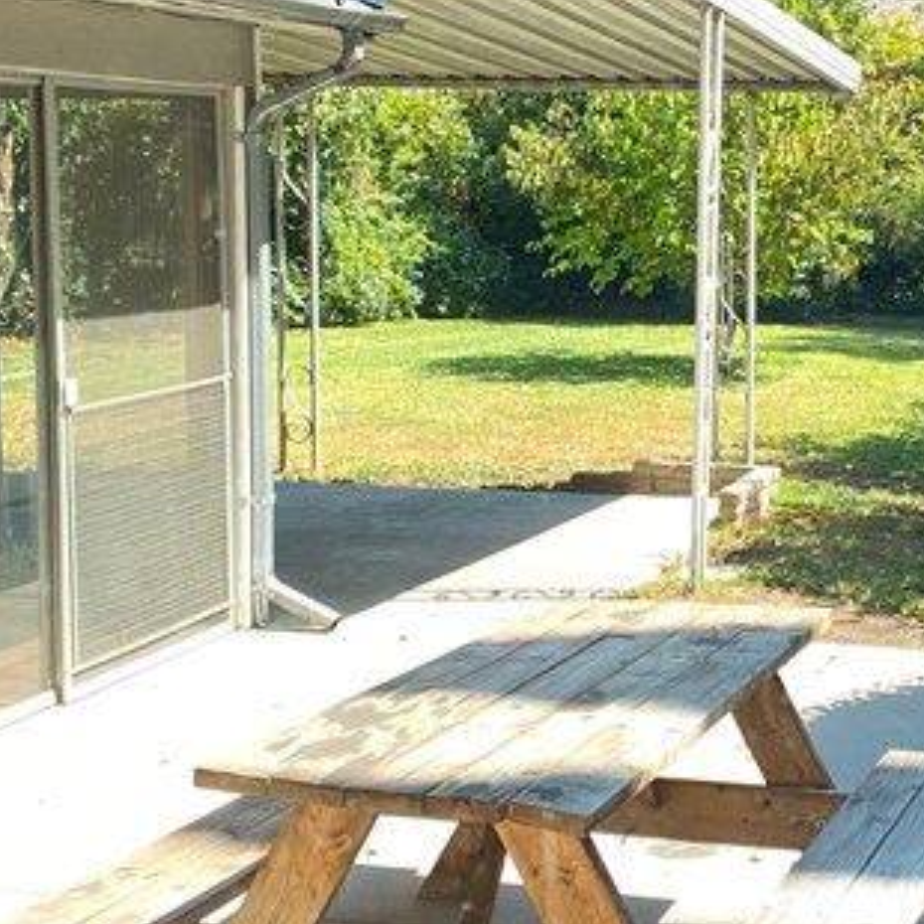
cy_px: 405
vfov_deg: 22.7
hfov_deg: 22.5
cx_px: 706
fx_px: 2295
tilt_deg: -5.9
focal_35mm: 76
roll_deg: -0.3
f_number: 1.8
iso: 32
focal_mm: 4.25
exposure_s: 1/135
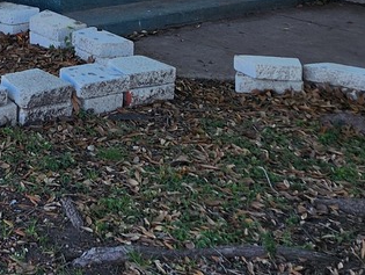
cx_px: -170
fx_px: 1108
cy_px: -305
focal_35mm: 105
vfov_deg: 12.2
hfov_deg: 17.0
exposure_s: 1/384
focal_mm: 5.4
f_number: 1.8
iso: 20
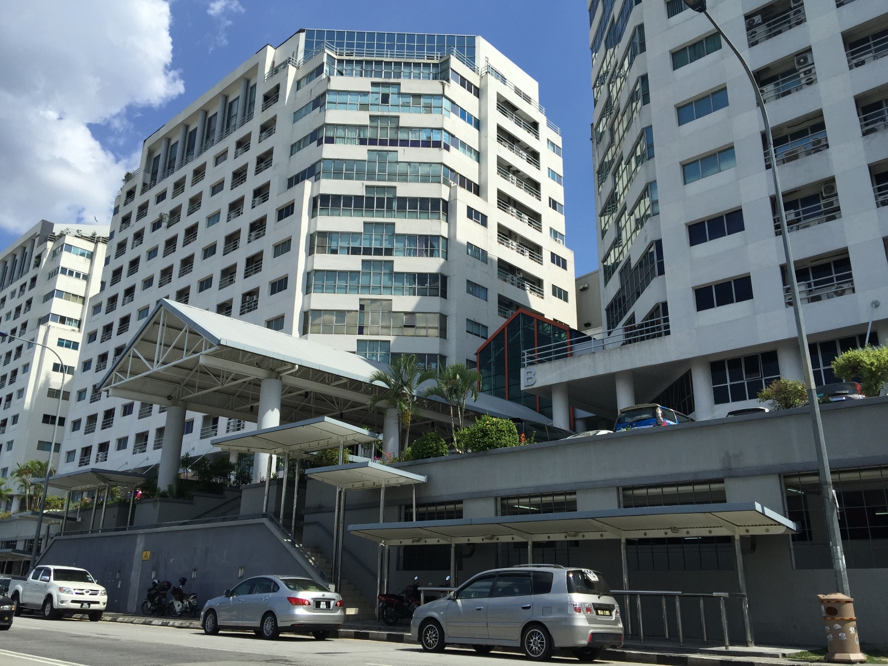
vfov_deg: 48.2
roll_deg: -1.4
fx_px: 744
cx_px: 444
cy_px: 333
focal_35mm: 29
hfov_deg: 61.7
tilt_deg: +19.5
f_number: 2.2
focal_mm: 4.15
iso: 32
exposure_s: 1/2475
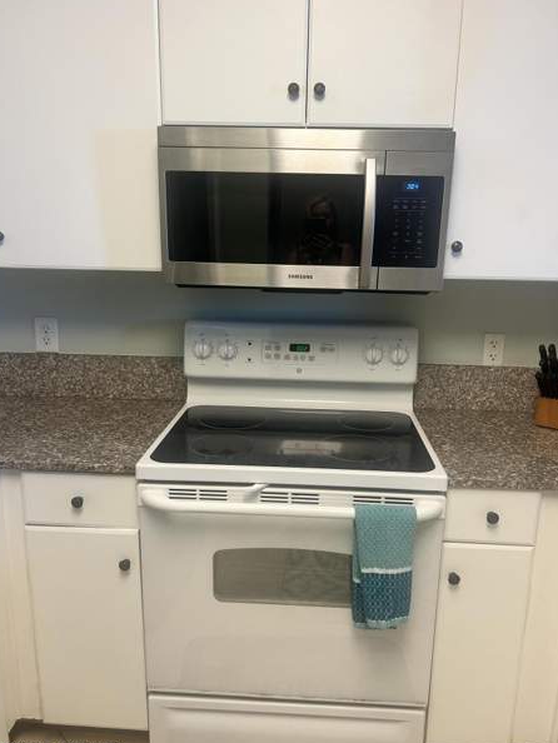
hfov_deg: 49.8
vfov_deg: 63.4
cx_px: 285
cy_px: 389
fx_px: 601
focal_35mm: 28
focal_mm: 5.7
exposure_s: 1/60
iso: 160
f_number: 1.5
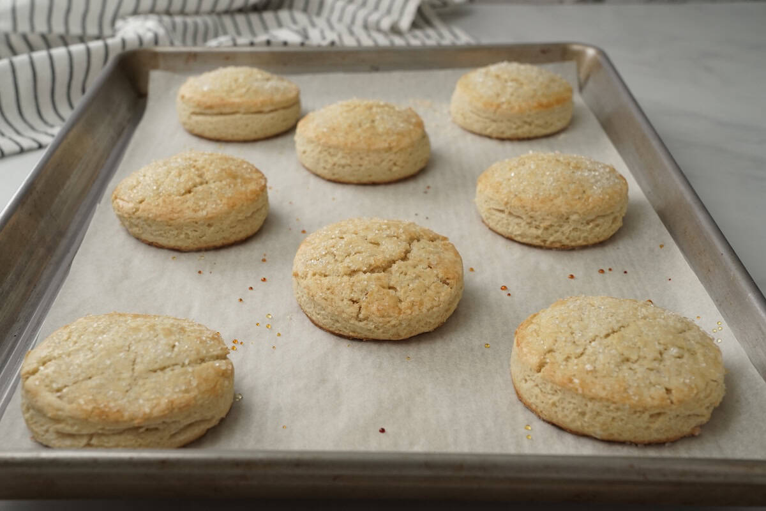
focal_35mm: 51
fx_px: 1085
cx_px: 383
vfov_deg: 26.5
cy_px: 256
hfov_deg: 38.9
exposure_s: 1/50
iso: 800
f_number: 10
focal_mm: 51
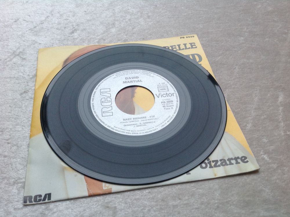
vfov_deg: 40.6
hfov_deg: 52.7
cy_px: 108
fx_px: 293
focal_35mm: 35
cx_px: 145
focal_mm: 4.28
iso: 100
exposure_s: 1/15
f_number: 2.4
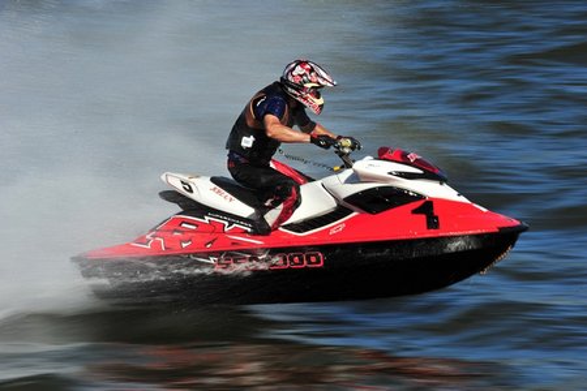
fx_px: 3261
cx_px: 294
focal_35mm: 200
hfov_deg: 10.3
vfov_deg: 6.9
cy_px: 196
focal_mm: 200
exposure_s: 1/100
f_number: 22
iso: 200
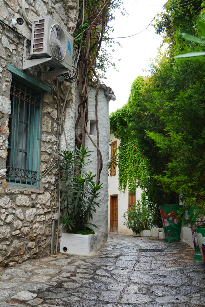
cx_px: 102
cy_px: 154
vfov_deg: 38.9
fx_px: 436
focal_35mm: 51
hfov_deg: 26.5
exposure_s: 1/60
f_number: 6.3
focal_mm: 34
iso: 100
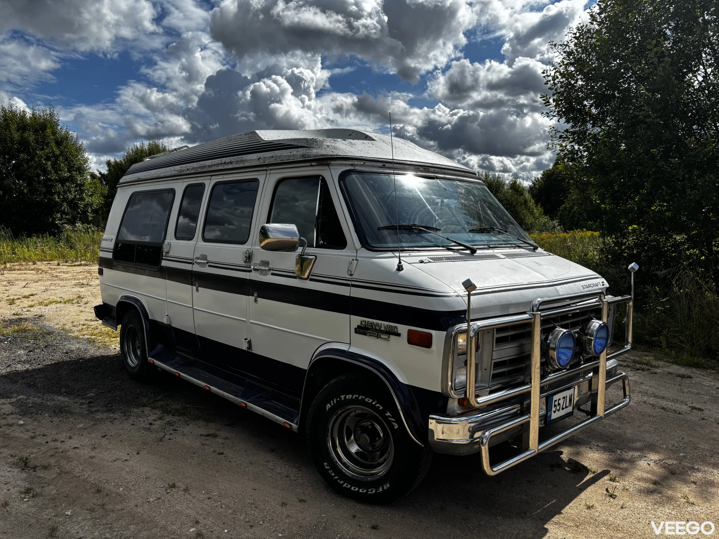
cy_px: 270
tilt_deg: -3.0
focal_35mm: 26
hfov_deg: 67.3
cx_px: 360
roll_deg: +0.4
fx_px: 540
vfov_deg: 53.1
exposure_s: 1/4630
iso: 50
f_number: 1.6
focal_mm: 5.96
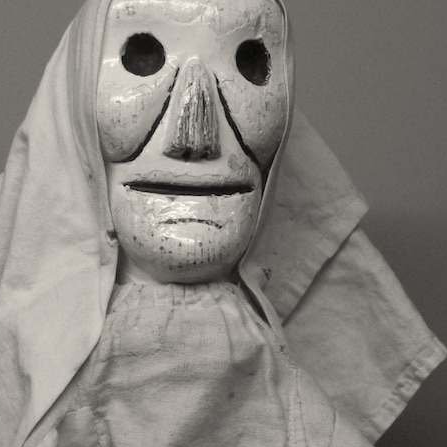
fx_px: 1928
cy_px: 272
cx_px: 209
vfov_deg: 13.2
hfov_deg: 13.2
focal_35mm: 132
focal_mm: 14.3
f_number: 4.3
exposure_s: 1/23.4
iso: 160
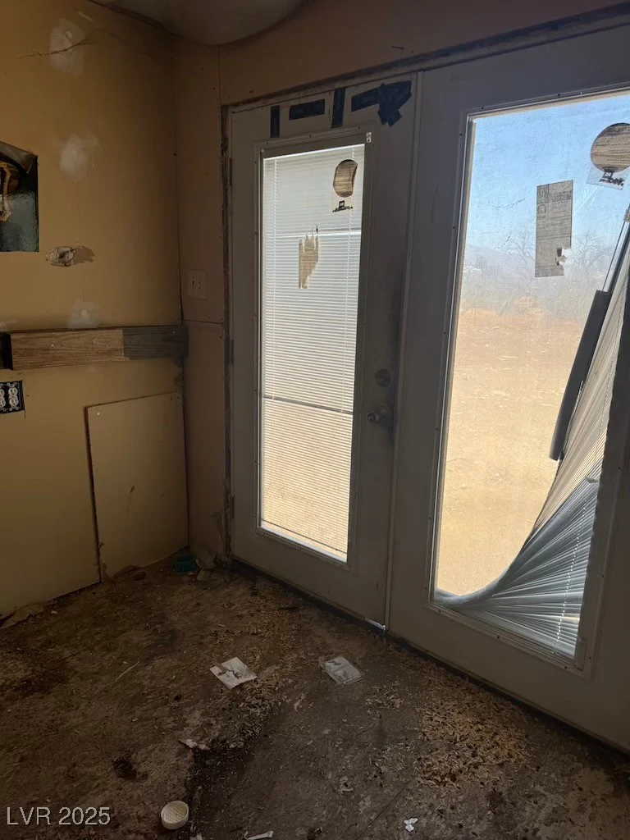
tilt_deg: -13.5
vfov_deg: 71.6
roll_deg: -1.5
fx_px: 582
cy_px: 420
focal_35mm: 24
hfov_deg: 56.8
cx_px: 315
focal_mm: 6.76
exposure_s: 1/773
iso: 80
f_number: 1.78
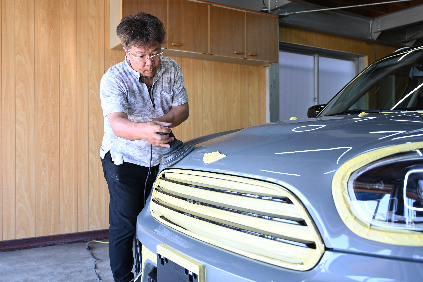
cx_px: 212
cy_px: 141
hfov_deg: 55.1
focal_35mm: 34
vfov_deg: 38.3
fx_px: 405
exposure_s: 1/125
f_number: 4
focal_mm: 34.5
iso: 500
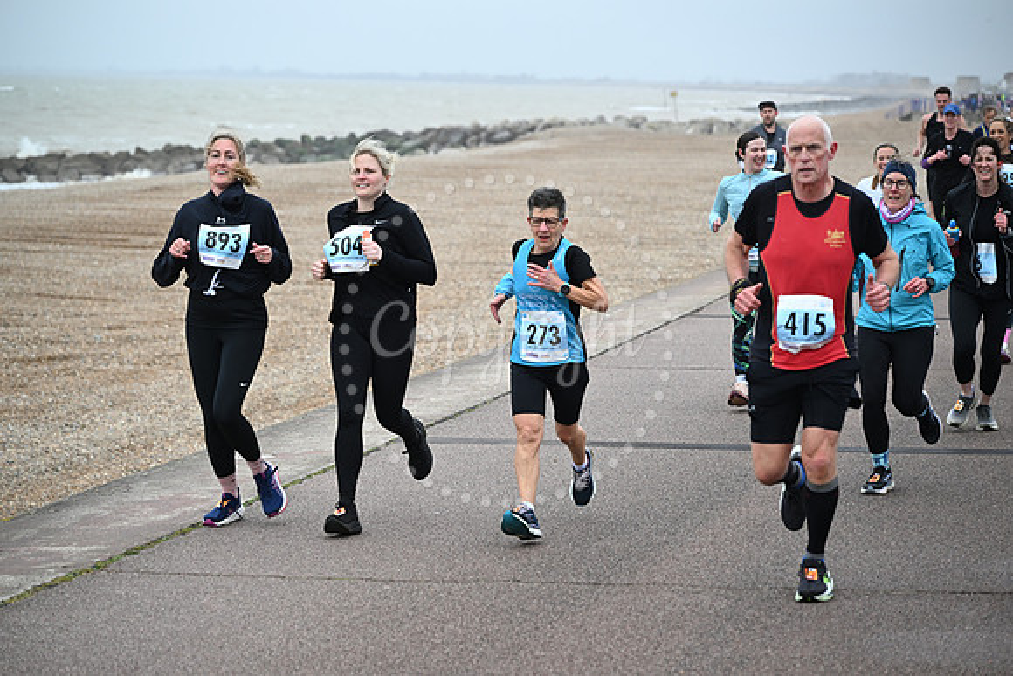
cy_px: 338
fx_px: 2814
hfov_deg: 20.4
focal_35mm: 100
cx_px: 506
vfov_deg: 13.7
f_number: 4
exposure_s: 1/800
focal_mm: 100
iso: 500
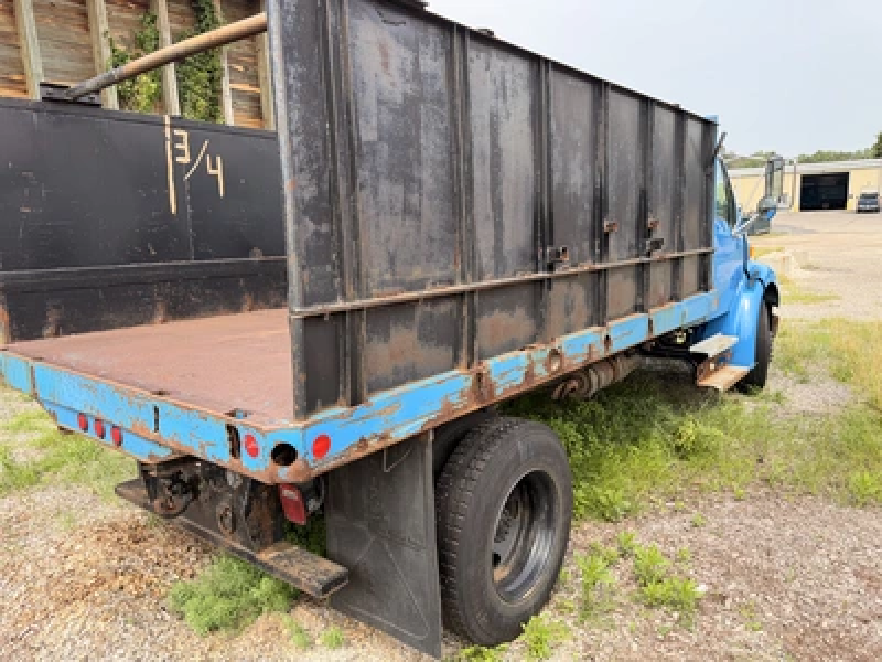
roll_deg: +3.0
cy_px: 331
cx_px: 441
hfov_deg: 71.6
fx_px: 612
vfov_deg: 56.8
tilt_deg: -10.3
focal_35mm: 24
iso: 100
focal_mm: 6.76
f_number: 1.78
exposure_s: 1/1727
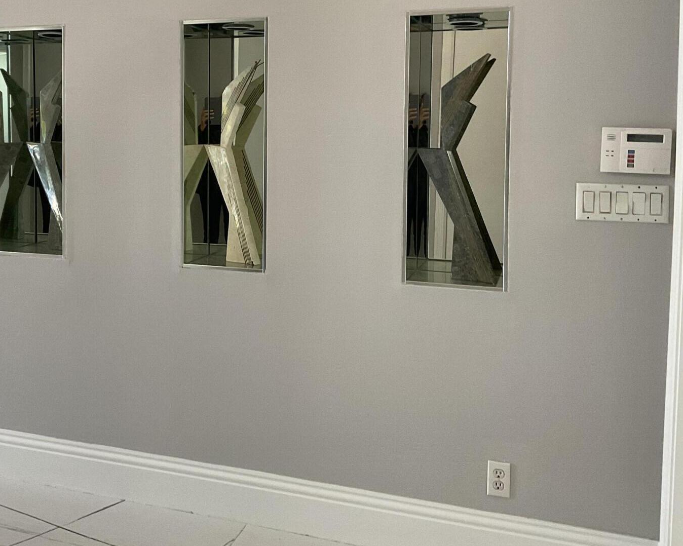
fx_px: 849
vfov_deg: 35.2
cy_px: 168
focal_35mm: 42
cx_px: 222
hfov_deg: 43.2
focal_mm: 3
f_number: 1.8
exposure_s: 1/60
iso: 125
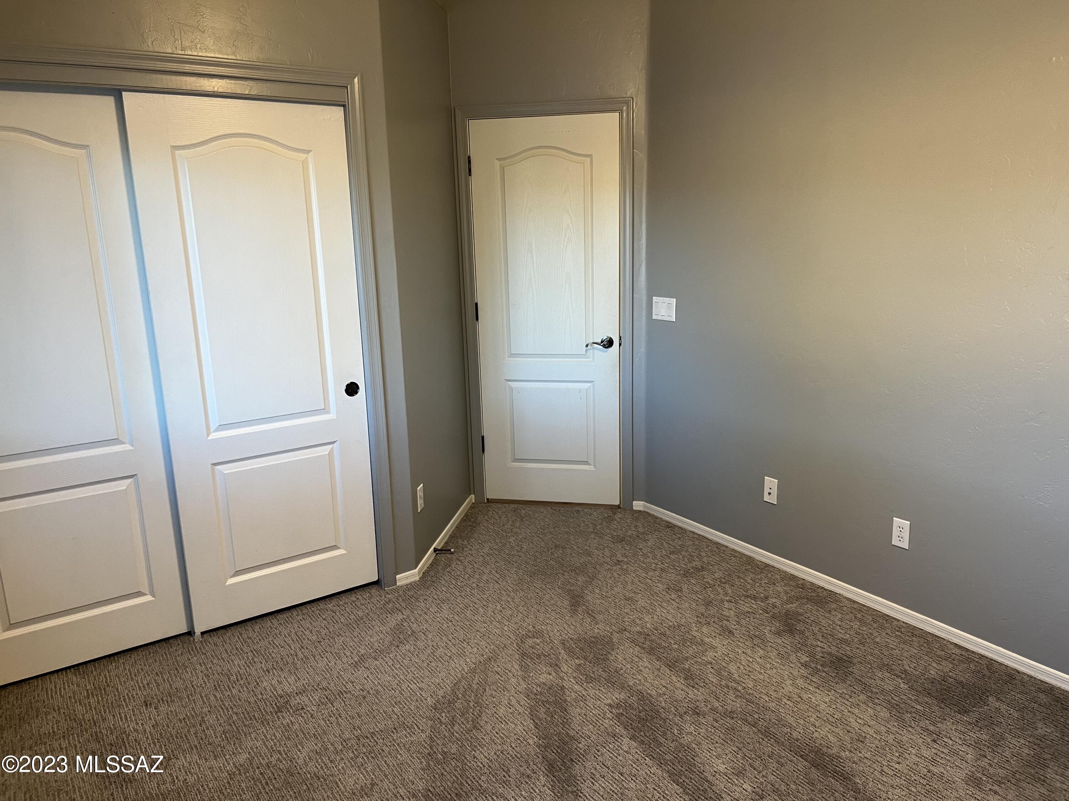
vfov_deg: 53.1
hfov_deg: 67.3
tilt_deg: -14.5
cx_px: 534
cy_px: 400
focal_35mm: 26
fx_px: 803
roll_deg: +0.4
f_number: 1.5
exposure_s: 1/60
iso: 125
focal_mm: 5.7
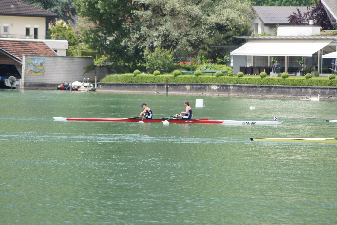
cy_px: 112
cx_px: 168
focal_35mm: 300
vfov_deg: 4.6
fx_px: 2808
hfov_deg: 6.9
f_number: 6.3
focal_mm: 200
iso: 200
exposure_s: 1/640
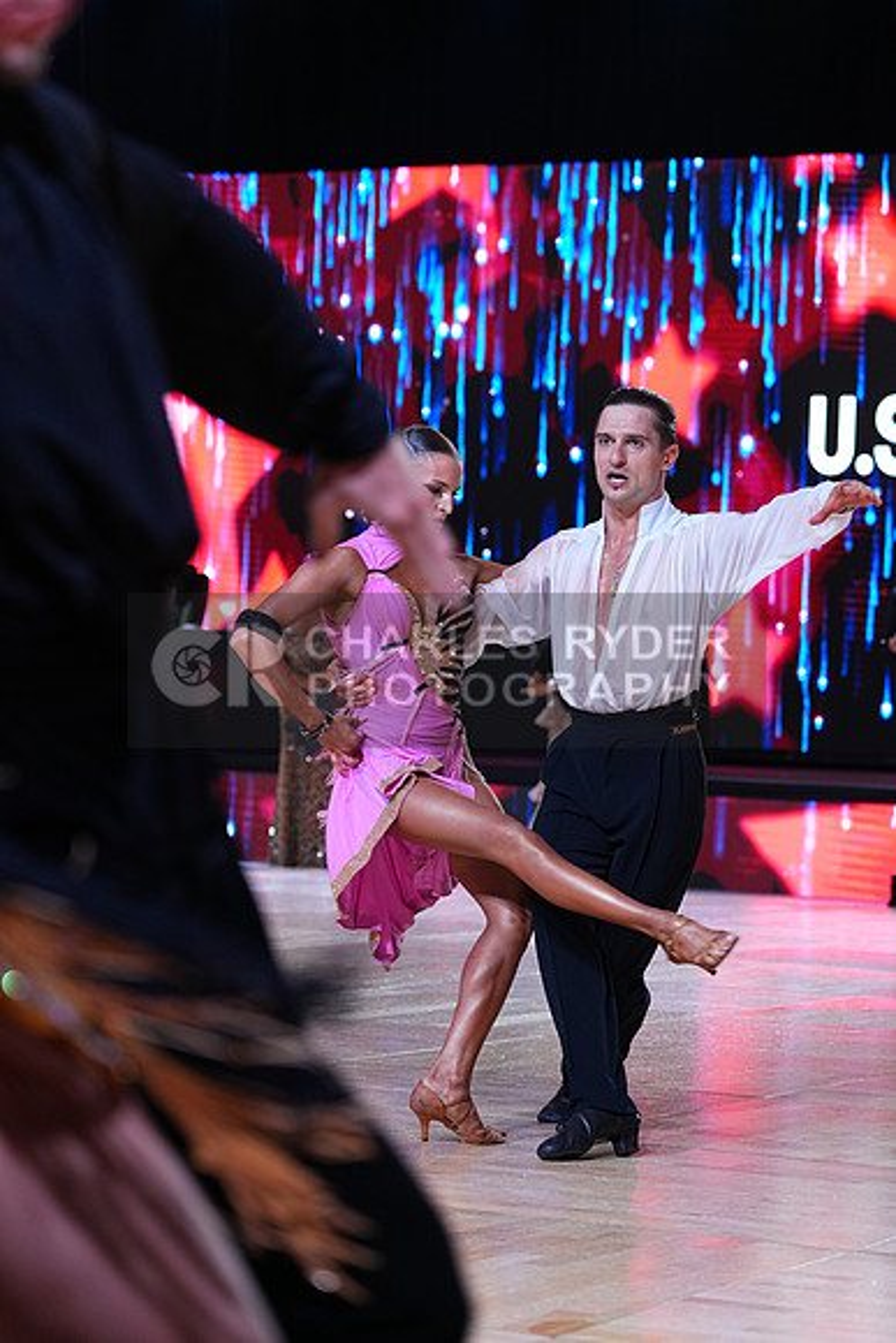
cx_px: 448
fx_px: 3582
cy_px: 672
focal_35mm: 96
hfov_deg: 14.3
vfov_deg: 21.2
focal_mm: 96
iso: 1000
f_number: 4
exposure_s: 1/400
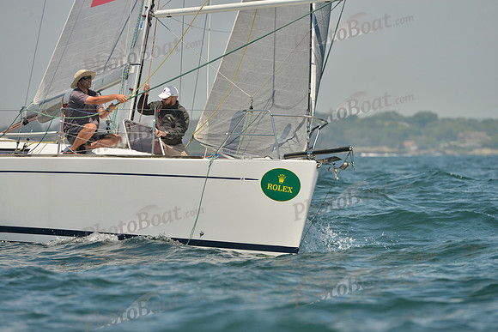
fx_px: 5258
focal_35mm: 380
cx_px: 249
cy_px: 166
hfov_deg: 5.4
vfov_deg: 3.6
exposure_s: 1/1250
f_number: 8
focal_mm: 380
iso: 280
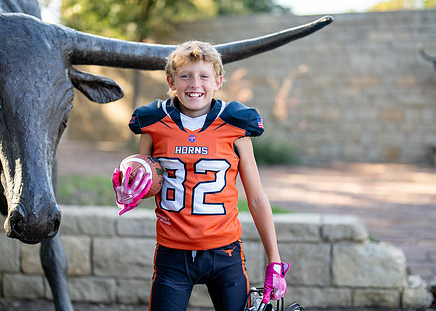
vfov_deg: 19.5
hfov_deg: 27.1
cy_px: 170
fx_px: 904
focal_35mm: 73
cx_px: 204
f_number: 1.2
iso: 200
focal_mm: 50
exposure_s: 1/2000
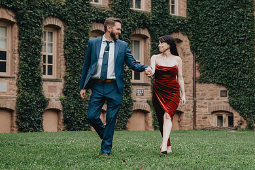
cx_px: 130
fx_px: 588
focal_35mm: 83
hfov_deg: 24.5
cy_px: 75
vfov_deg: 16.5
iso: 400
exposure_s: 1/400
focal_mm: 50
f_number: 3.2
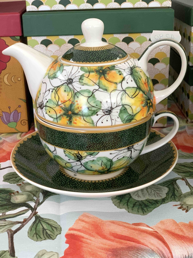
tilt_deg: -21.6
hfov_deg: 28.0
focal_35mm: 52
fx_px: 387
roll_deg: +1.9
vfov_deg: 36.8
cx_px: 96
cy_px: 129
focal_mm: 6
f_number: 2.4
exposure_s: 1/60
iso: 250
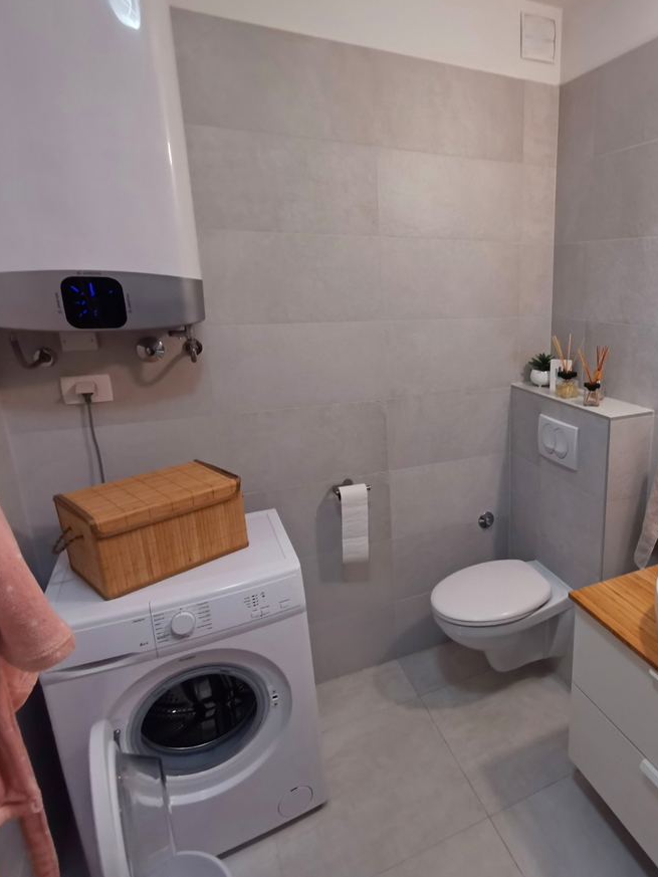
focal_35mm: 22
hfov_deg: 57.7
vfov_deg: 76.4
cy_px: 428
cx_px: 501
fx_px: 557
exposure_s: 1/30
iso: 250
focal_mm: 2.35
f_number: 2.2
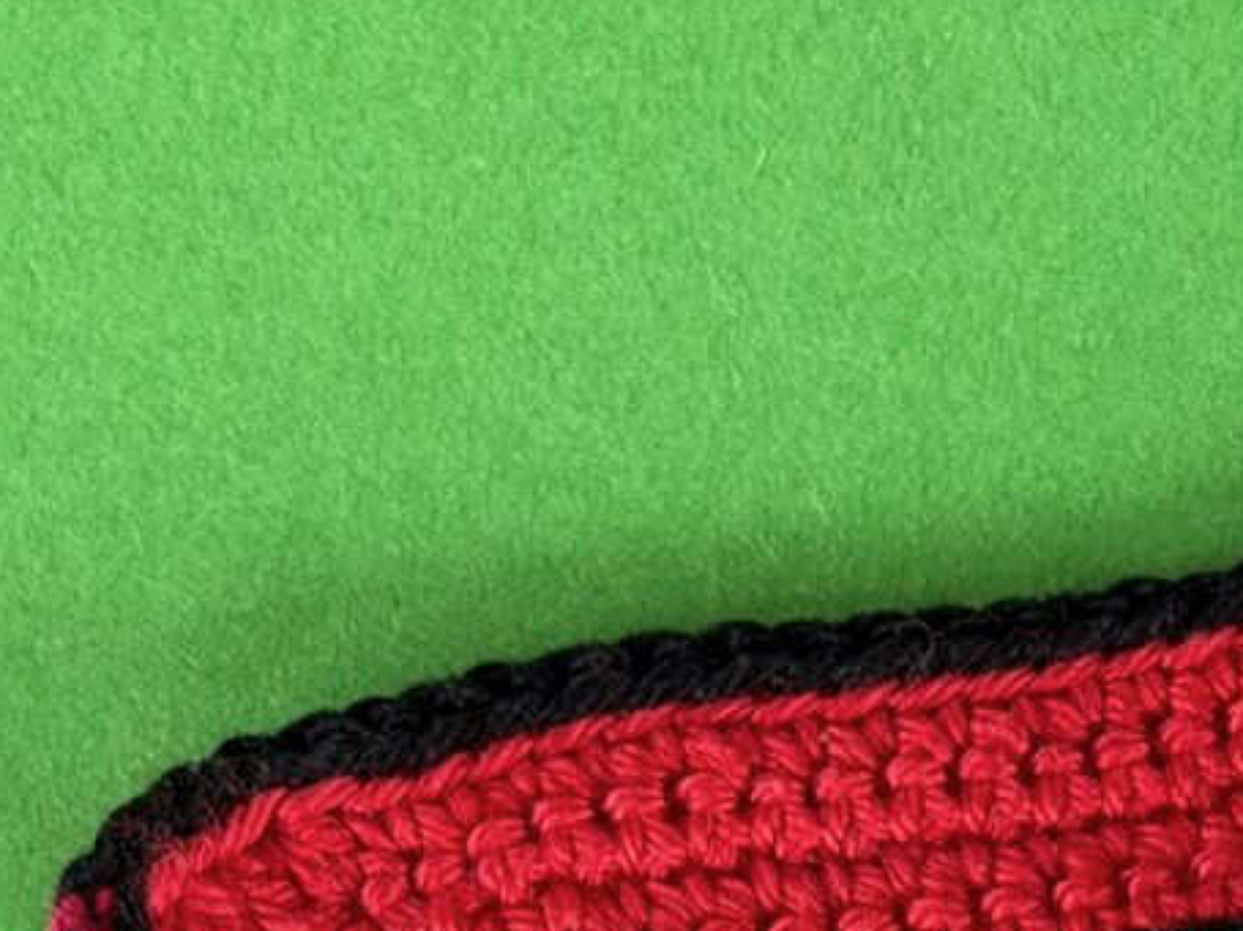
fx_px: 7754
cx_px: 1145
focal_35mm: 216
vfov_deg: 6.7
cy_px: 1802
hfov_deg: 9.1
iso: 50
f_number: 1.8
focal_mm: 6.8
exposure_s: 1/121
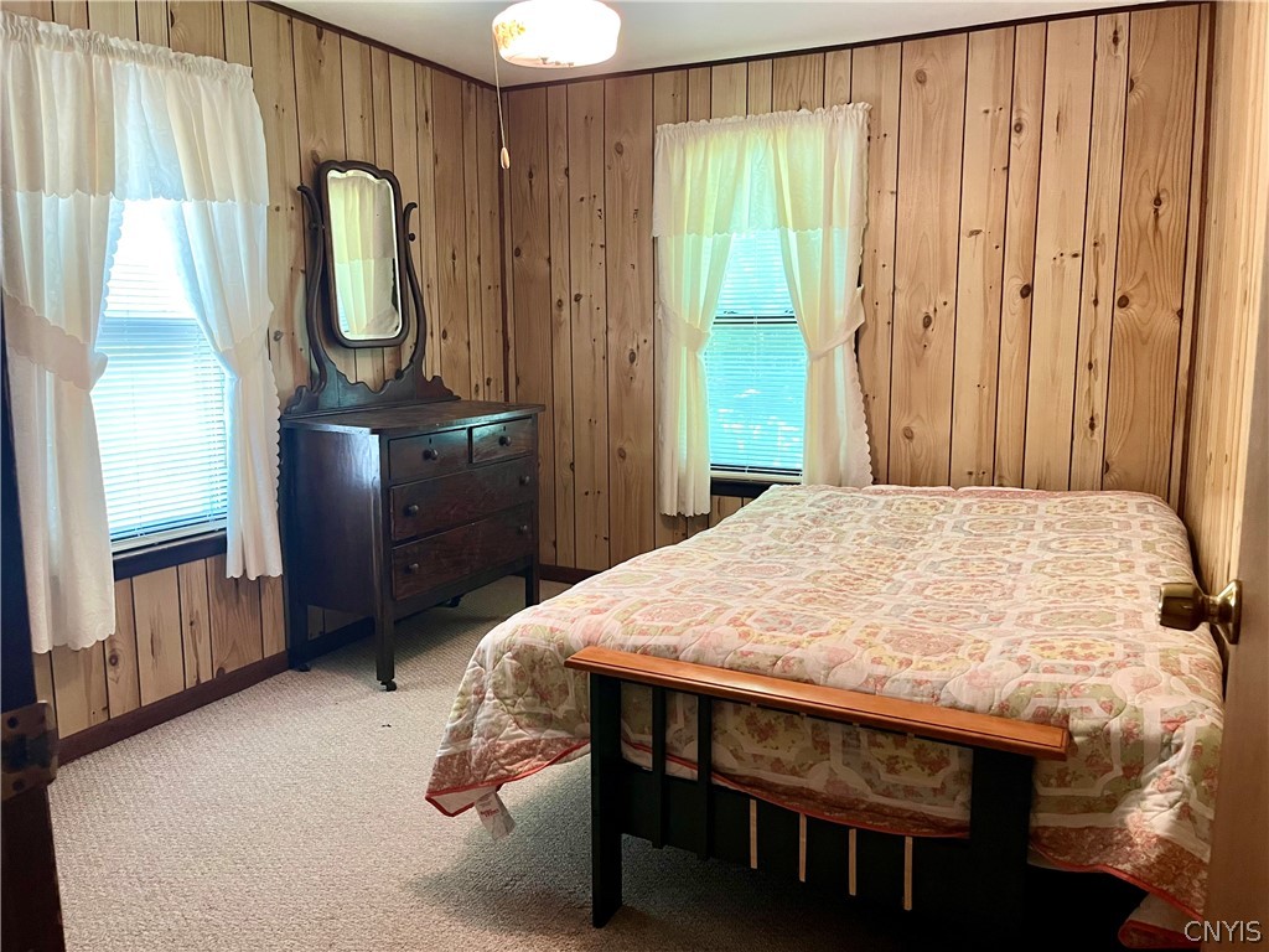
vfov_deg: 53.1
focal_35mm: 26
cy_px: 476
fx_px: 953
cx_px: 634
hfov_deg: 67.3
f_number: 1.6
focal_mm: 5.1
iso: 320
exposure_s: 1/60
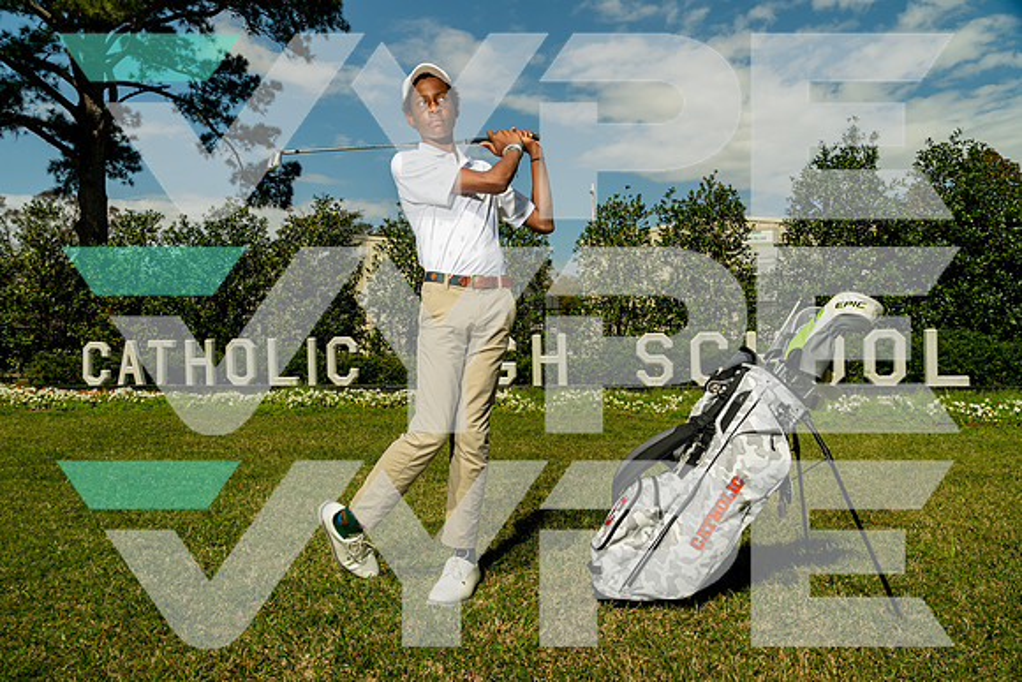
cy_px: 352
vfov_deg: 49.2
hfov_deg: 68.8
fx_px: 745
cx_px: 467
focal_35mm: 26
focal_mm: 24
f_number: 8
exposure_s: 1/250
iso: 100
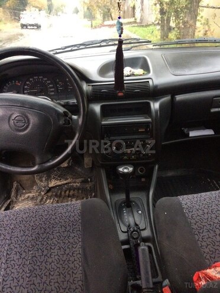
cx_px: 110
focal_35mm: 29
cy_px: 146
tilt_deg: -30.2
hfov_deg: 48.2
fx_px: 246
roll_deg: +2.7
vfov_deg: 61.7
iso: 320
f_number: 2.2
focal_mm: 4.15
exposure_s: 1/33
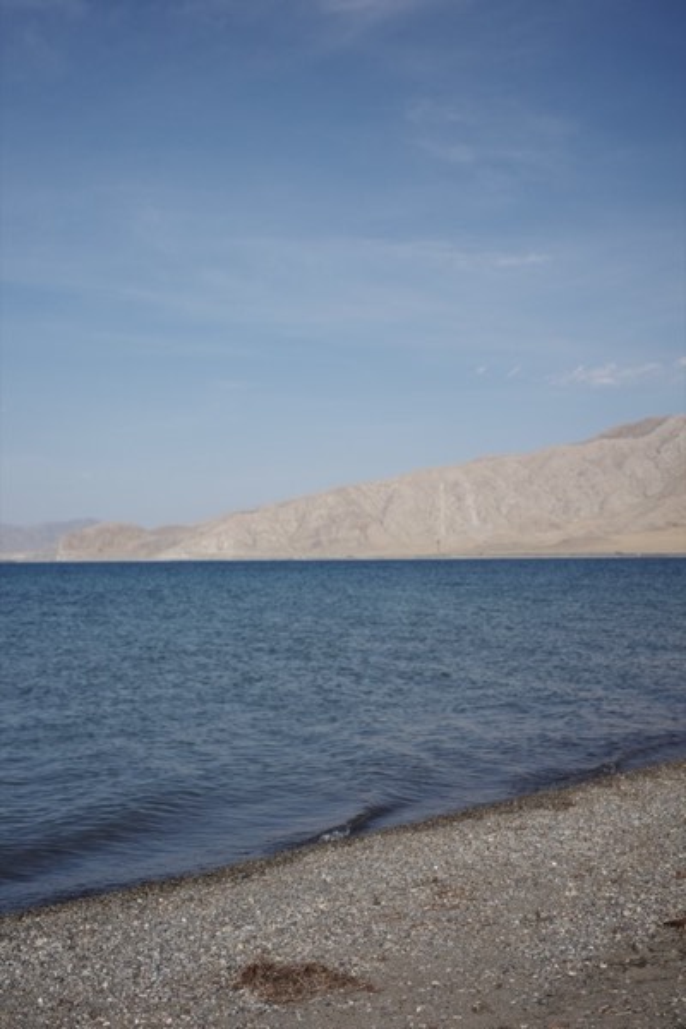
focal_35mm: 40
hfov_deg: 33.4
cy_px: 514
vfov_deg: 48.5
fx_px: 1143
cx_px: 343
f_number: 2.8
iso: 100
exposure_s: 1/2000
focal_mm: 26
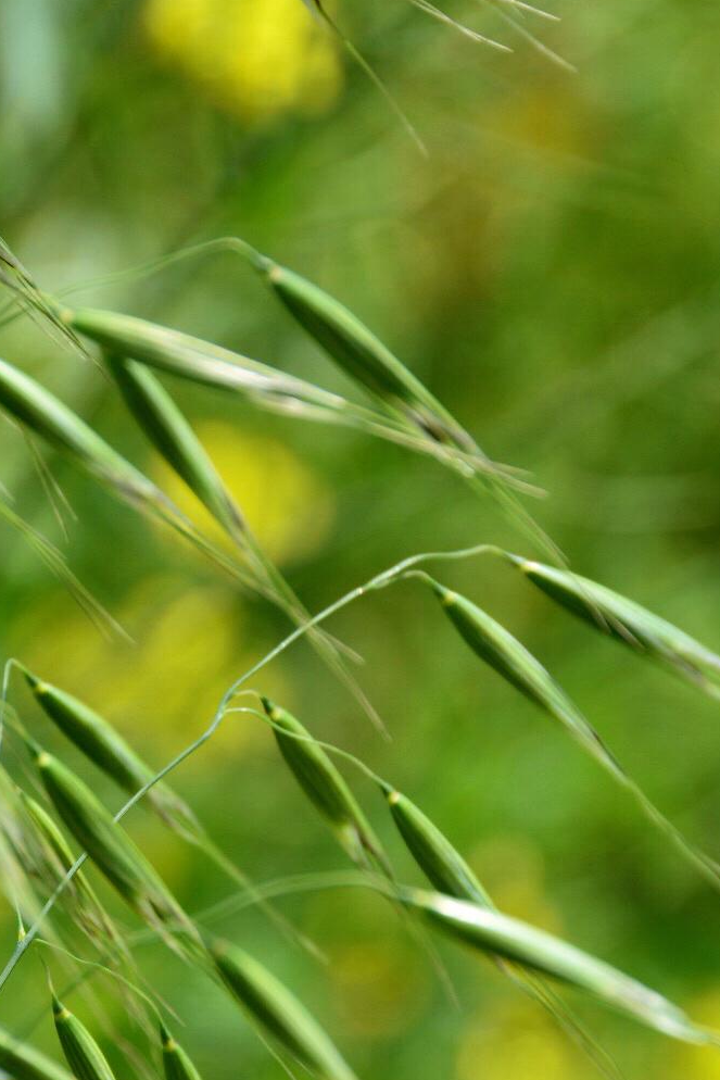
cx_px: 367
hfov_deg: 2.8
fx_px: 14664
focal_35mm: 489
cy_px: 716
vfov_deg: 4.2
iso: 140
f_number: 8
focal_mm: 200
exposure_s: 1/320
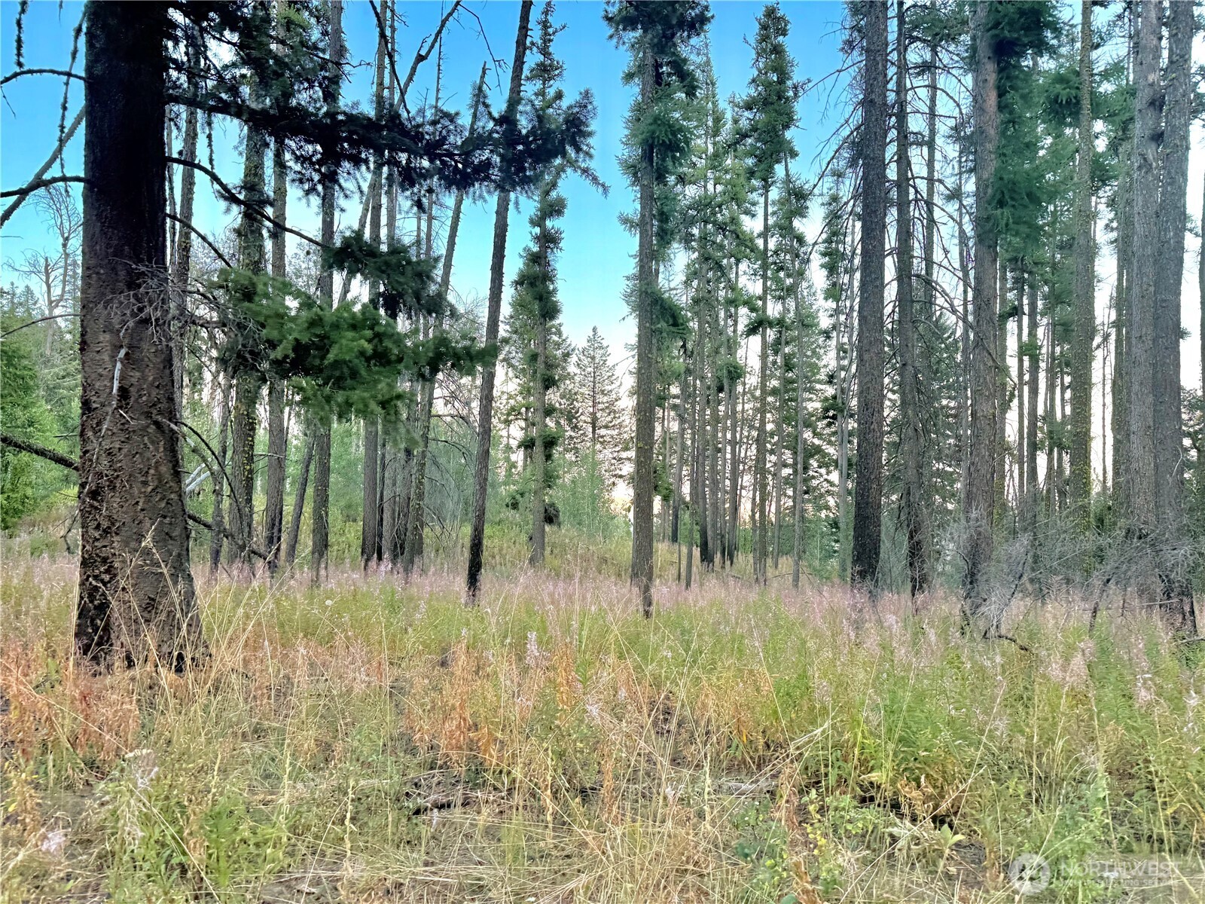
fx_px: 835
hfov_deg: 71.6
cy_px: 452
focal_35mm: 24
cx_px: 602
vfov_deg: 56.8
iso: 64
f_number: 1.78
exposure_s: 1/261
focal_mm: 6.76
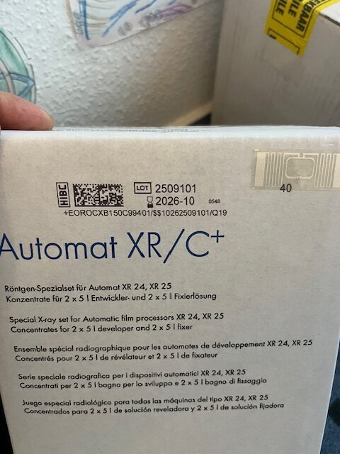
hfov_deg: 53.1
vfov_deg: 67.3
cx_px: 170
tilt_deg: -61.8
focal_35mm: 26
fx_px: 340
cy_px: 227
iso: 250
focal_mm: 5.1
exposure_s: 1/50
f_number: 1.6
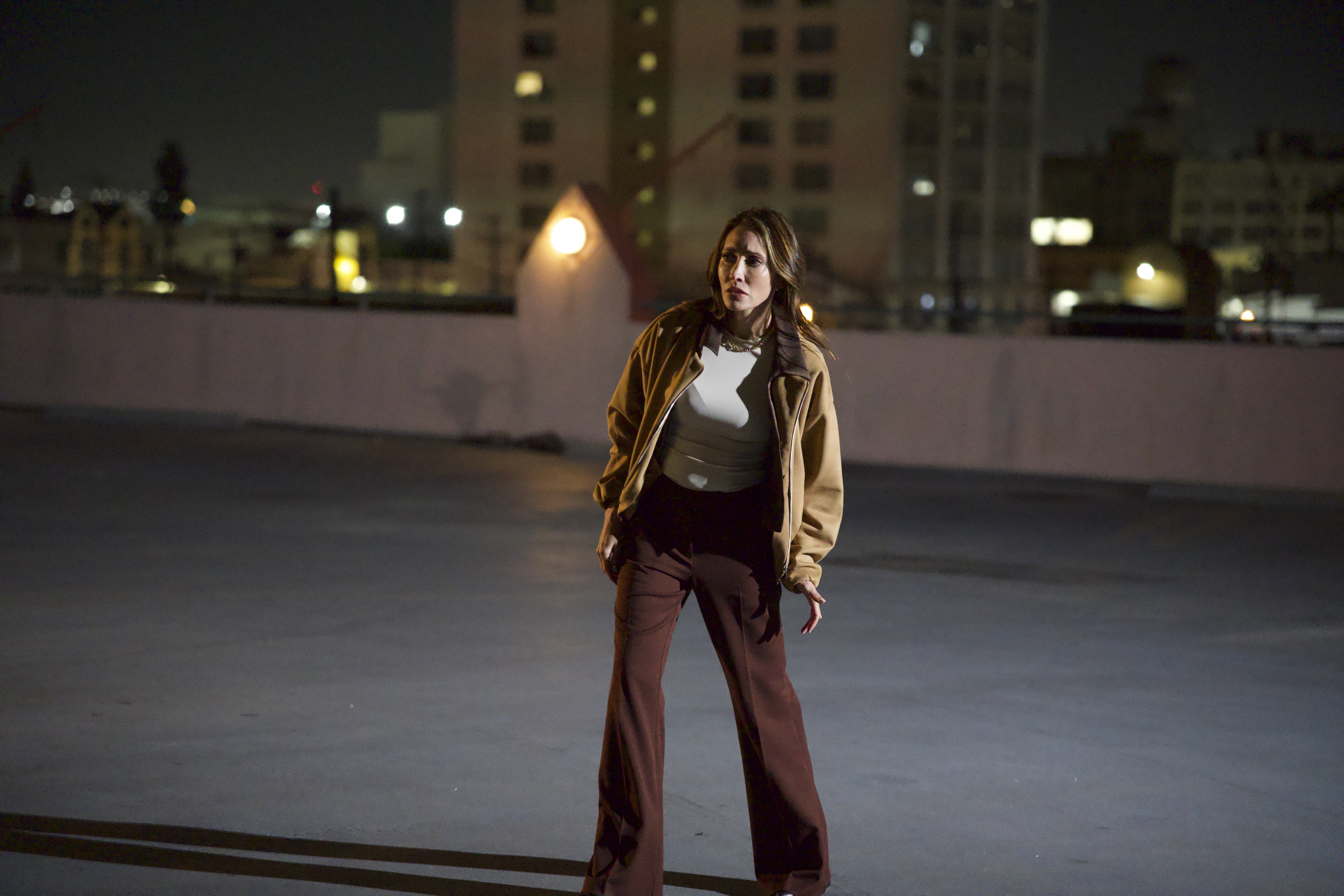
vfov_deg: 13.0
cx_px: 672
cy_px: 448
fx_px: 3920
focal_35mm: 105
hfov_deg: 19.5
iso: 20000
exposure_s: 1/250
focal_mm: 105
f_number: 2.8
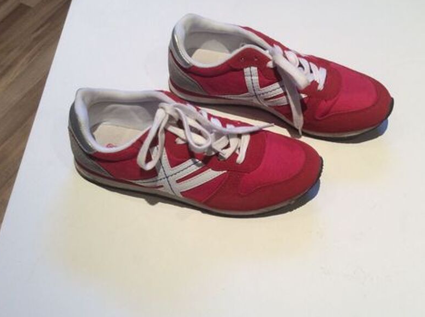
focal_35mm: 41
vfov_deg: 35.1
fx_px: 503
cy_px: 164
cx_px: 257
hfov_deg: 45.6
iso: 50
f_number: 2.4
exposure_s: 1/25
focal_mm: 3.3
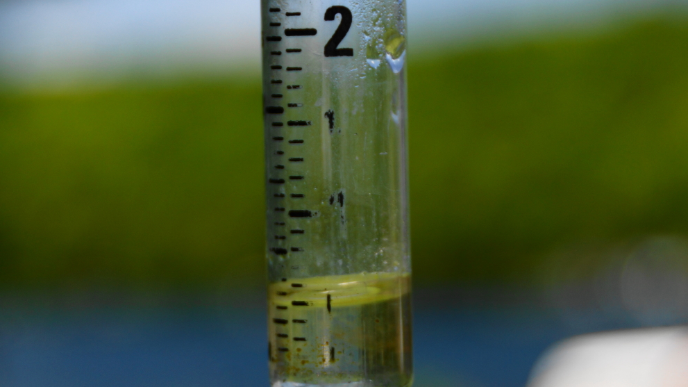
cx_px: 345
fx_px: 2454
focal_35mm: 135
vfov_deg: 9.0
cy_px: 219
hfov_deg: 16.0
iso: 125
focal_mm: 85
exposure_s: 1/160
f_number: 5.6
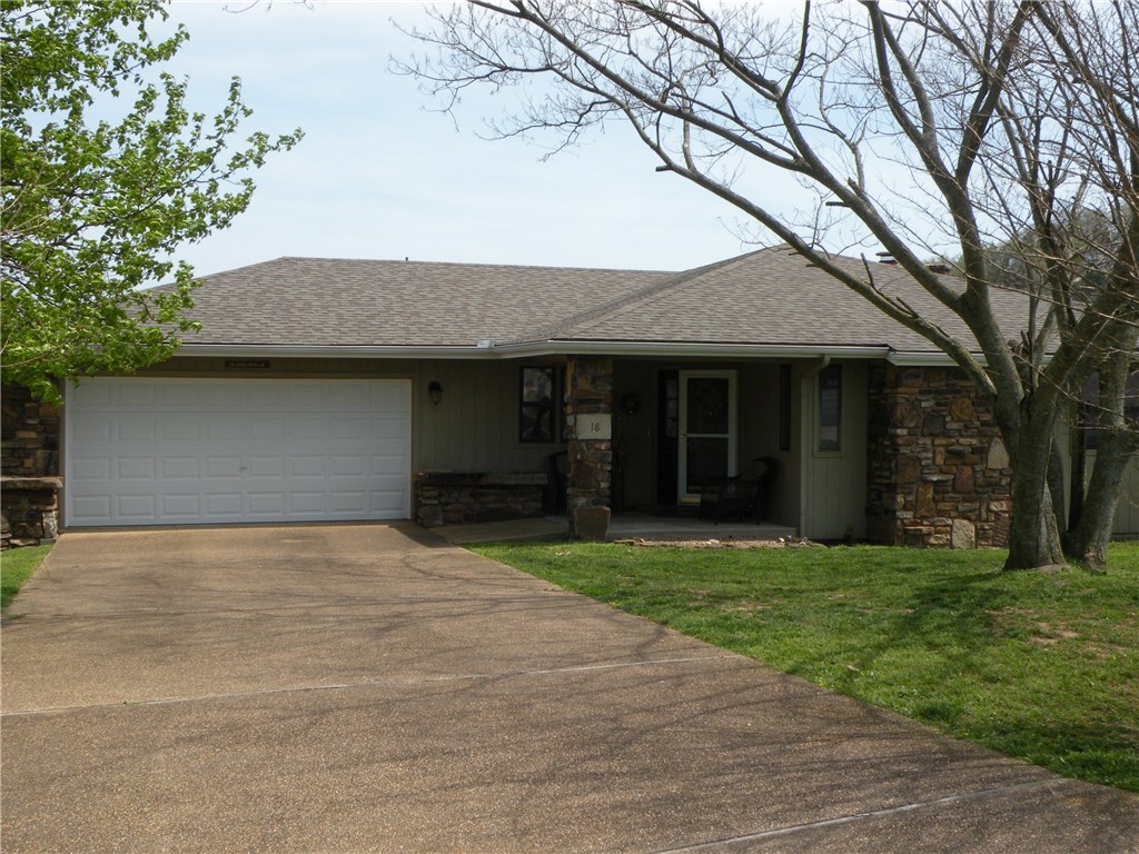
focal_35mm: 42
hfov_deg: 44.8
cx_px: 570
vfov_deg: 34.3
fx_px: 1382
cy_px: 427
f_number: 6.3
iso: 64
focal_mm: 7.4
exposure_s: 1/210
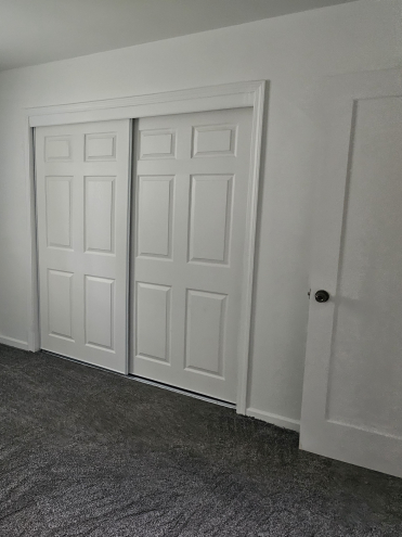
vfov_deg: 58.4
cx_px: 51
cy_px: 269
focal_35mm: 31
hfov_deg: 42.2
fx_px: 480
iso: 1250
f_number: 1.7
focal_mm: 6.3
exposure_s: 1/240
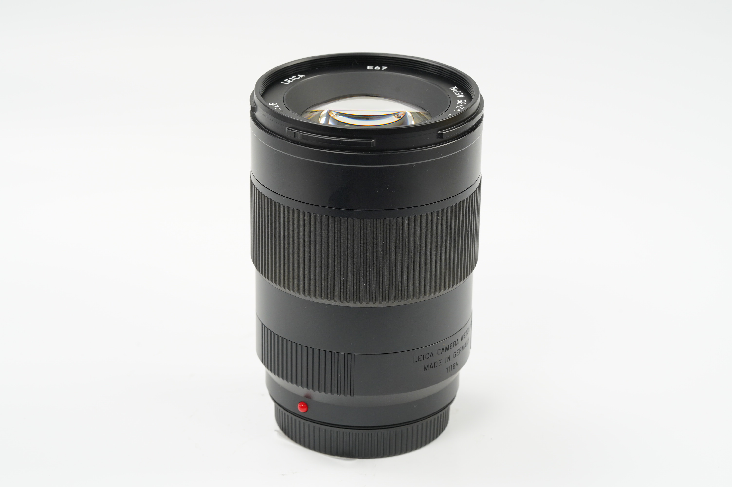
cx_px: 366
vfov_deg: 15.2
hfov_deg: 22.6
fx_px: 1828
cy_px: 244
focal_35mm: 90
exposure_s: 1/10
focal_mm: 90
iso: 1000
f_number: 11
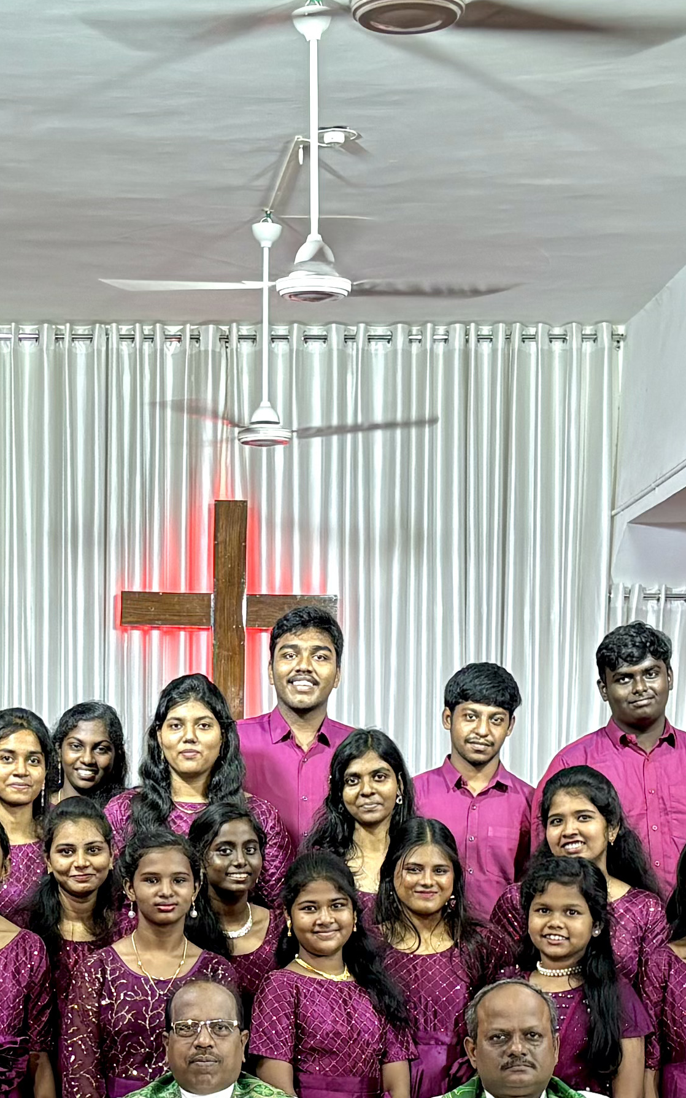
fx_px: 2633
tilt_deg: -3.1
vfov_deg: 23.0
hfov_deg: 14.8
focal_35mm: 88
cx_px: 155
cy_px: 978
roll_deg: +0.0
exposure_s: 1/100
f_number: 1.6
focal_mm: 5.96
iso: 125
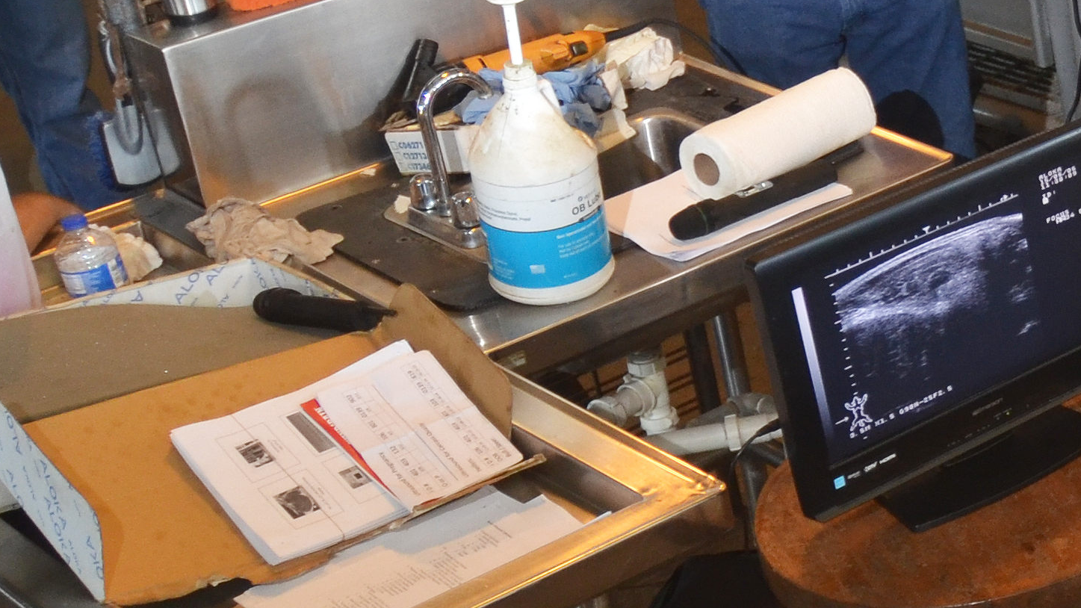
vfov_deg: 13.3
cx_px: 1544
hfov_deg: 20.6
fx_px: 2602
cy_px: 278
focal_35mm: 91
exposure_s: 1/60
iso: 320
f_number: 4.5
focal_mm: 17
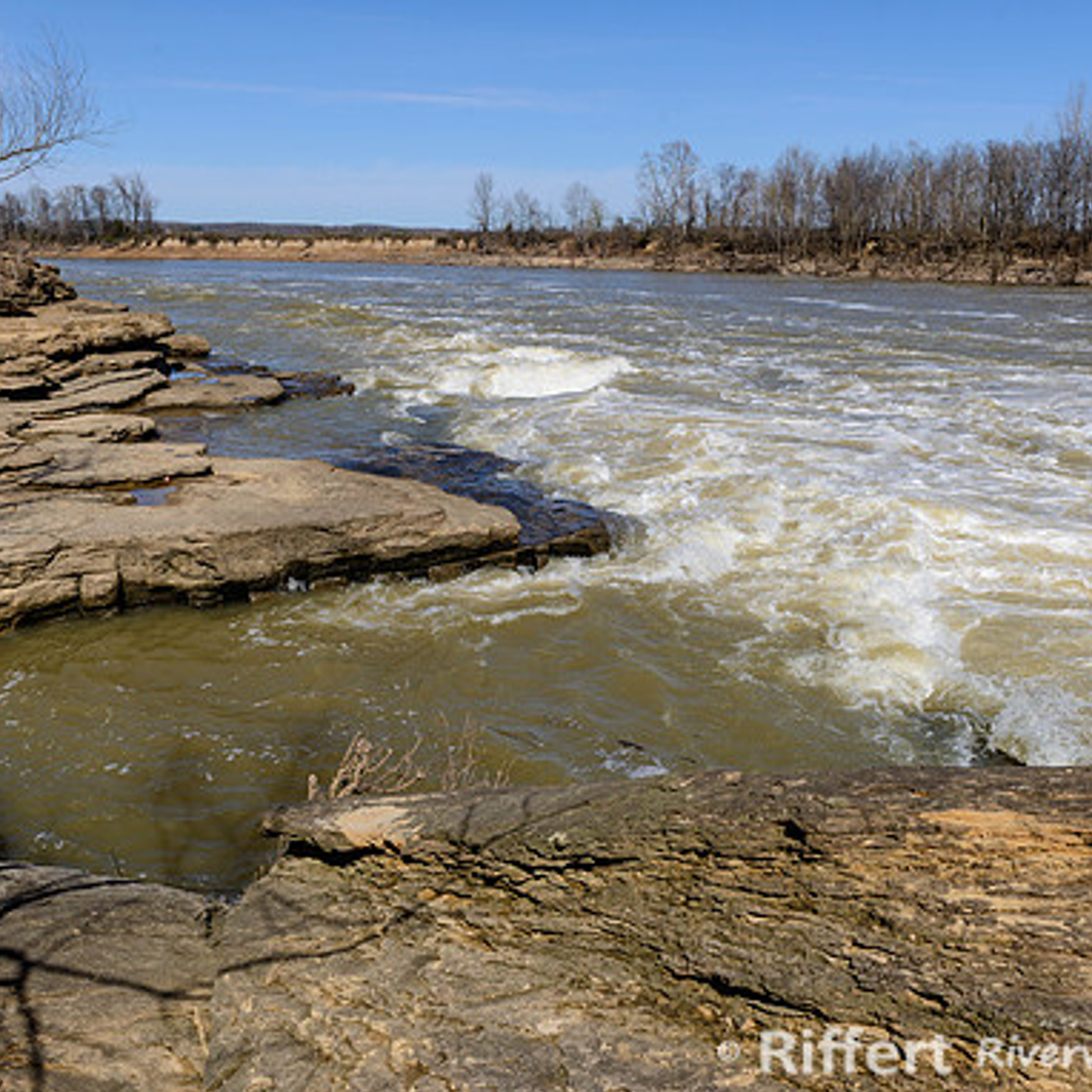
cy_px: 550
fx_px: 1106
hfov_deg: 52.5
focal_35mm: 31
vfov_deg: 52.5
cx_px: 526
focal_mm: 24
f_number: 10
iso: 100
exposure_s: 1/250
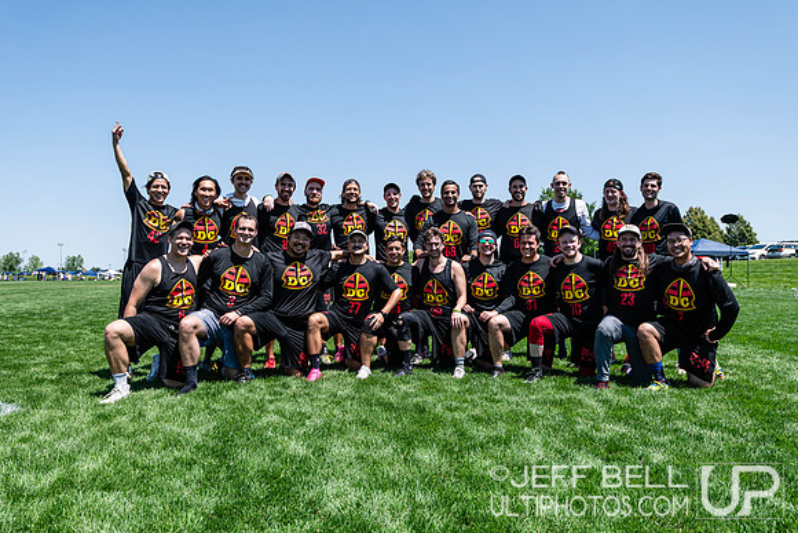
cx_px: 399
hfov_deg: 63.6
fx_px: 643
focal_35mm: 29
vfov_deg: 45.0
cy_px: 266
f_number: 5.6
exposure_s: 1/800
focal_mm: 29
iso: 140
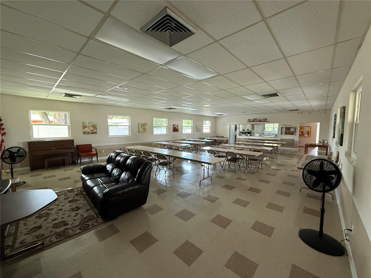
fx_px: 150
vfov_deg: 85.7
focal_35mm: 14
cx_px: 186
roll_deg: -0.1
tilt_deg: -3.7
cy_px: 139
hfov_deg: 102.1
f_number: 2.2
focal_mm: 2.22
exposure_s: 1/73
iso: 400
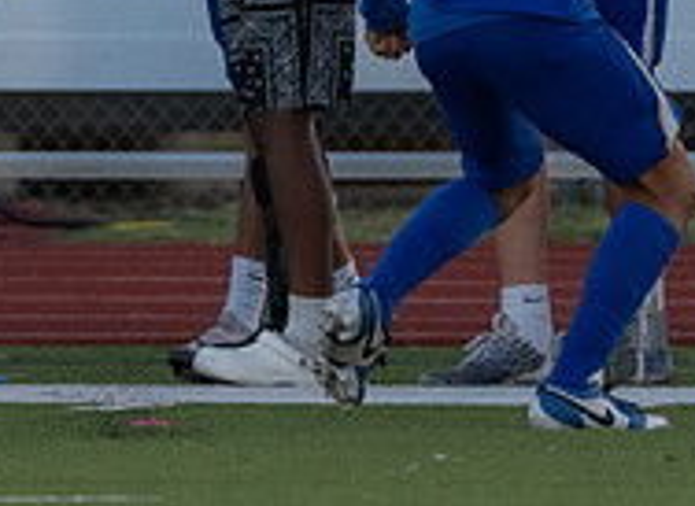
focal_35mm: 1535
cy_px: -167
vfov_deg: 1.0
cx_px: 64
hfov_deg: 1.3
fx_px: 30507
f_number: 5.6
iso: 2500
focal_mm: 400
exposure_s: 1/1250
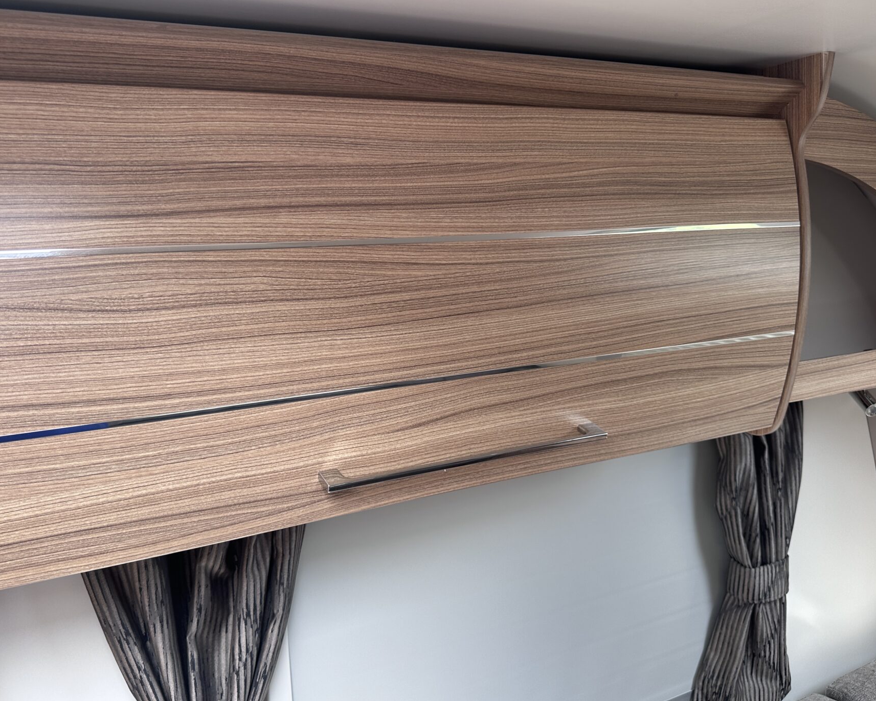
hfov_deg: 62.1
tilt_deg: -3.9
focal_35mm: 28
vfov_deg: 51.5
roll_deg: +0.5
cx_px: 408
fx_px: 726
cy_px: 342
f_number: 1.78
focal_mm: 6.86
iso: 80
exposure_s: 1/121
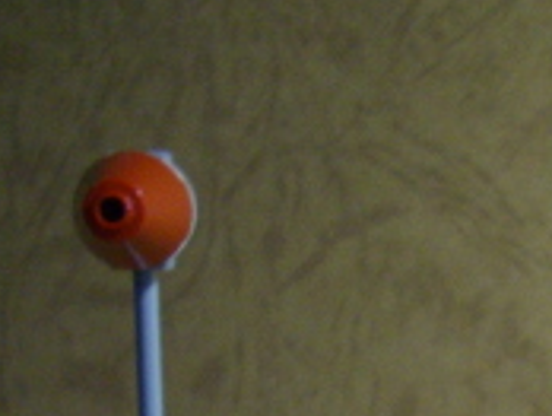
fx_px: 2172
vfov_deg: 10.4
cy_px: 724
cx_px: 831
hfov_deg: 13.6
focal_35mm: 136
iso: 196
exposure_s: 1/50
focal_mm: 6.2
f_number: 2.8
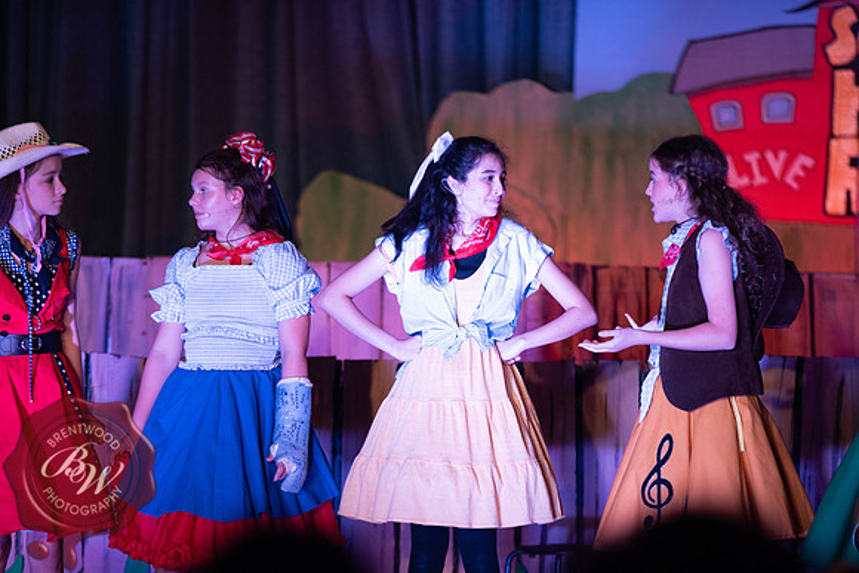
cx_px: 430
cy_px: 286
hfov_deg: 10.3
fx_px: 4773
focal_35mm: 200
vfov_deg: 6.9
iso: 1100
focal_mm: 200
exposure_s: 1/200
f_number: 2.8
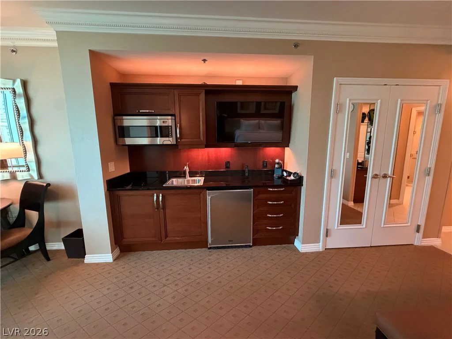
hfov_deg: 102.1
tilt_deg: -10.9
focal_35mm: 14
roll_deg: +0.9
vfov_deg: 85.7
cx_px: 226
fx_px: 183
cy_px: 170
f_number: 2.2
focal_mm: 2.22
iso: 1000
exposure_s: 1/60
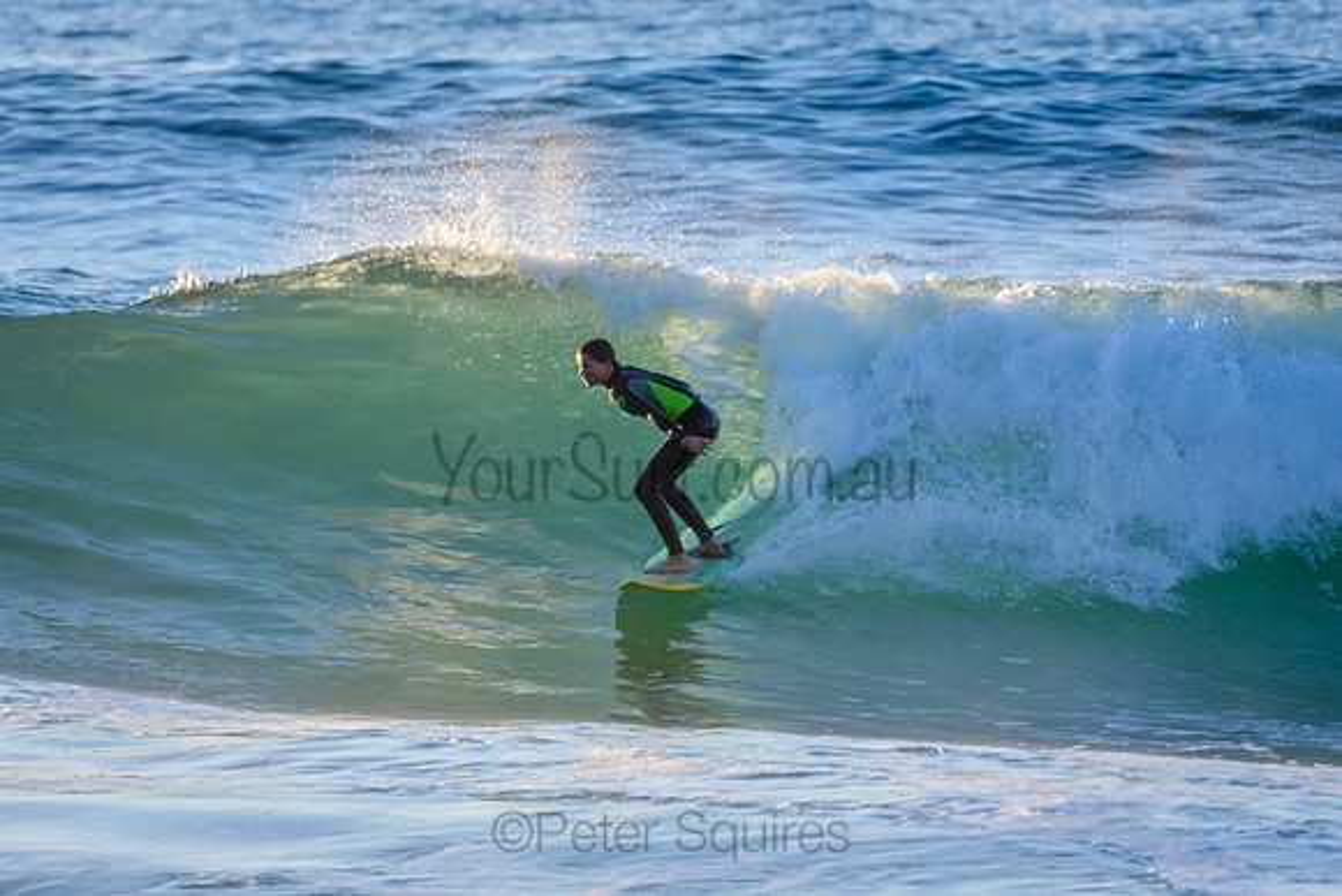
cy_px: 448
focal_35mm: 750
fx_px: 27964
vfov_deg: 1.8
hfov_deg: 2.7
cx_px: 671
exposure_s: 1/1600
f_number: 5.6
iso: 640
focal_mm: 500
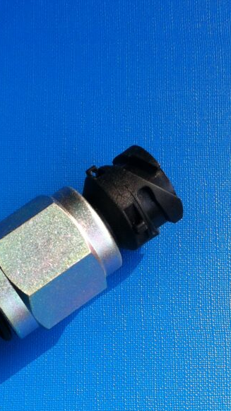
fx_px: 730
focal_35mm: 67
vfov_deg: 31.1
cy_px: 293
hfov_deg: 17.9
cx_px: 80
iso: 80
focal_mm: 3.85
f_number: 2.8
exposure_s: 1/225
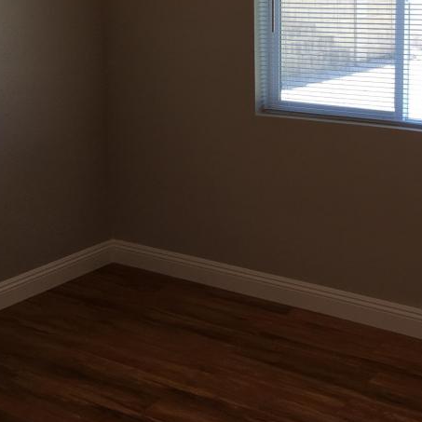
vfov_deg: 28.9
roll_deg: -0.2
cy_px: 82
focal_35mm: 58
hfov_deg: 29.4
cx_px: 272
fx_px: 800
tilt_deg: -6.7
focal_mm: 4.15
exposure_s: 1/60
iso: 25
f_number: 2.2
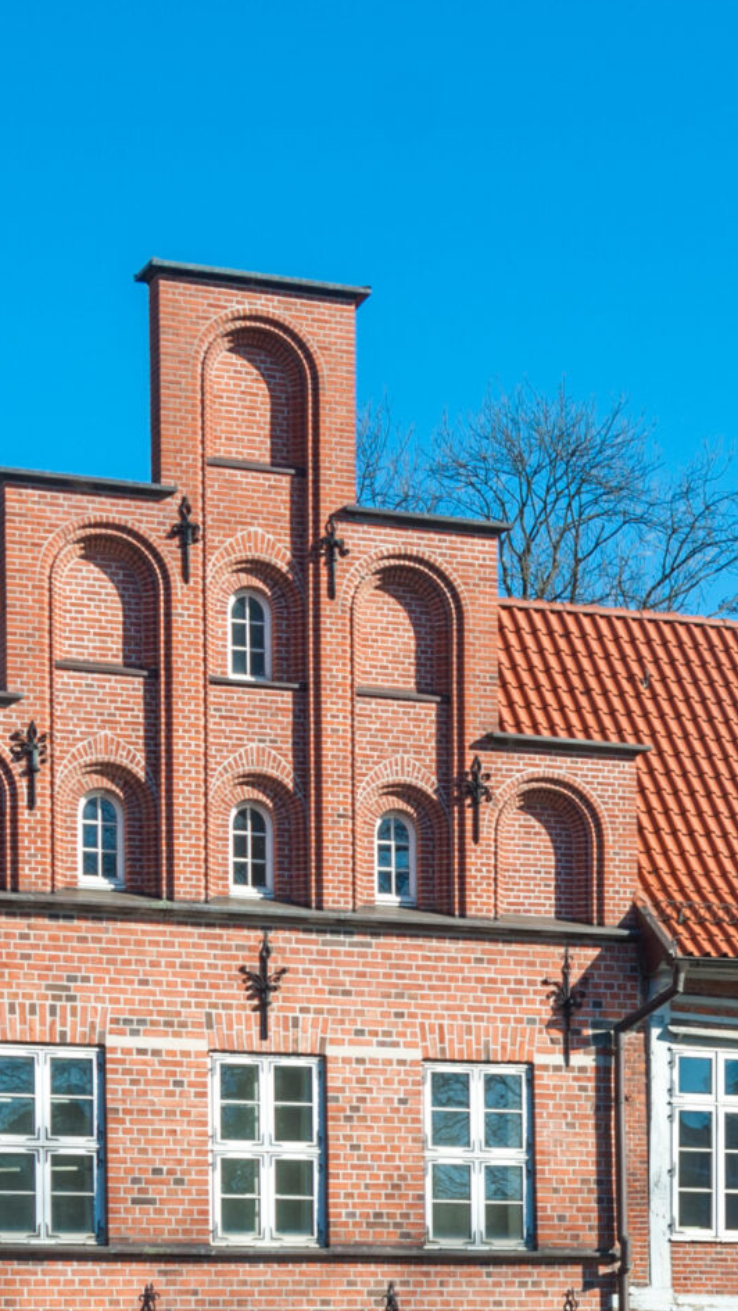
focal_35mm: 85
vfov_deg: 24.5
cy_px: 1117
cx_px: 906
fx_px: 2955
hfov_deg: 13.8
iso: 200
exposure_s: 1/350
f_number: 8
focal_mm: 20
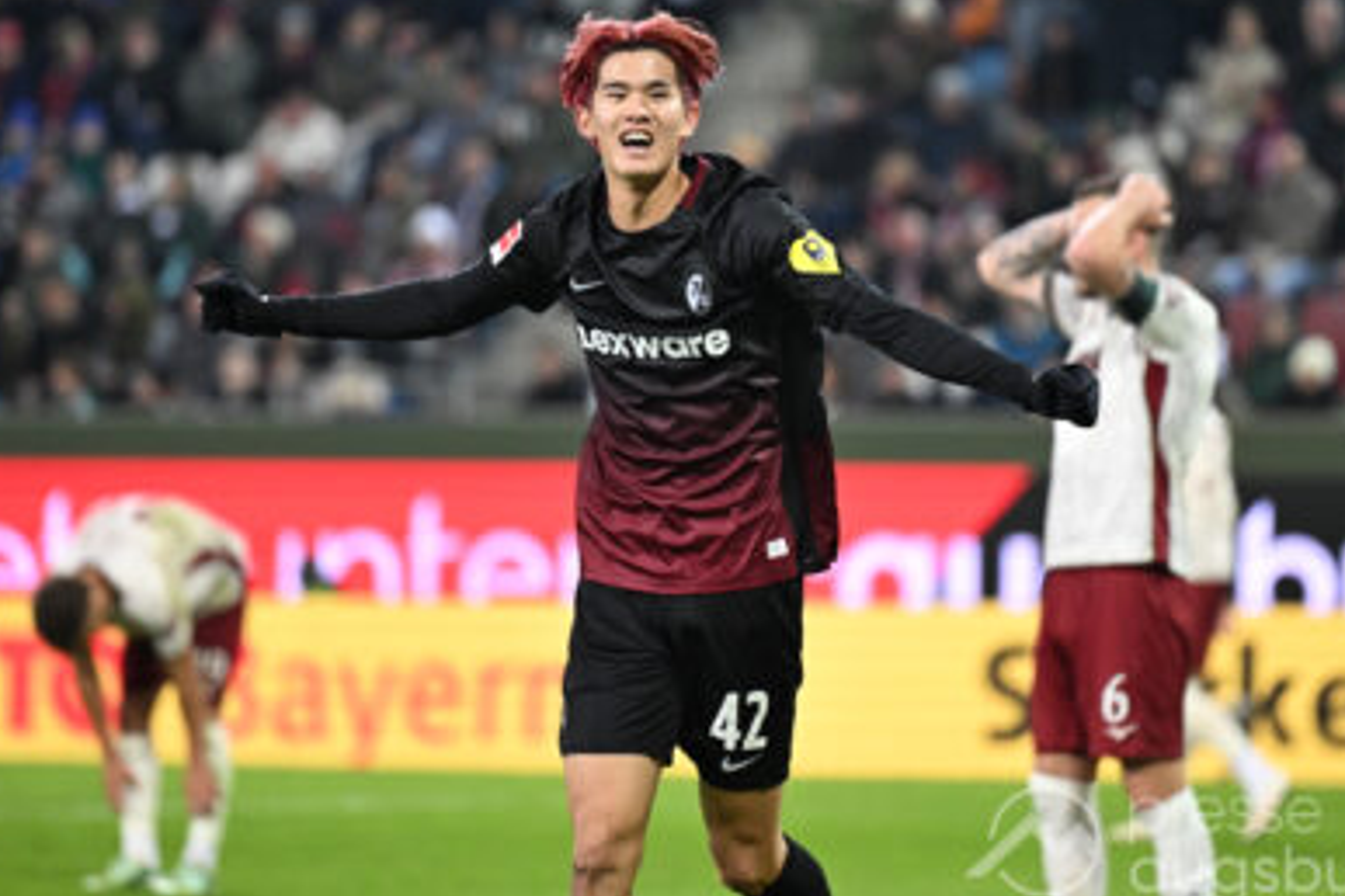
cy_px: 438
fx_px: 8107
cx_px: 706
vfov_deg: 6.3
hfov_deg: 9.5
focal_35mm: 217
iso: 2500
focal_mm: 200
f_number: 2.8
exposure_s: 1/1000
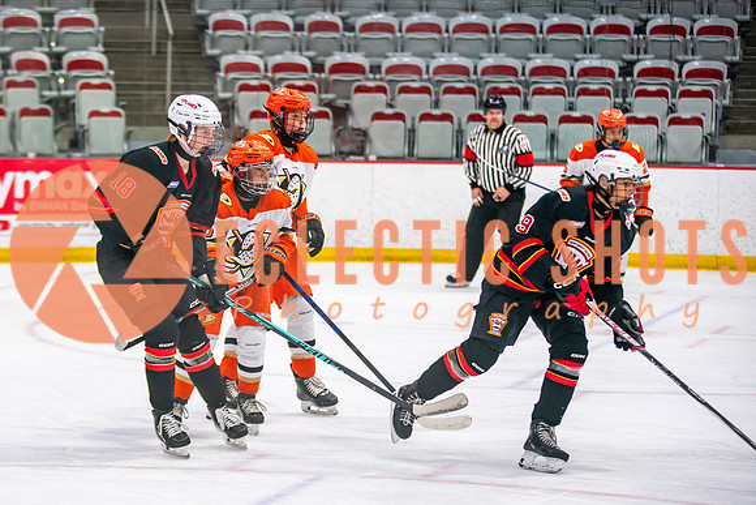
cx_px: 240
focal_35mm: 137
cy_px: 324
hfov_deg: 15.0
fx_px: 2869
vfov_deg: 10.0
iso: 800
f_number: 2.8
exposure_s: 1/640
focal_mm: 100
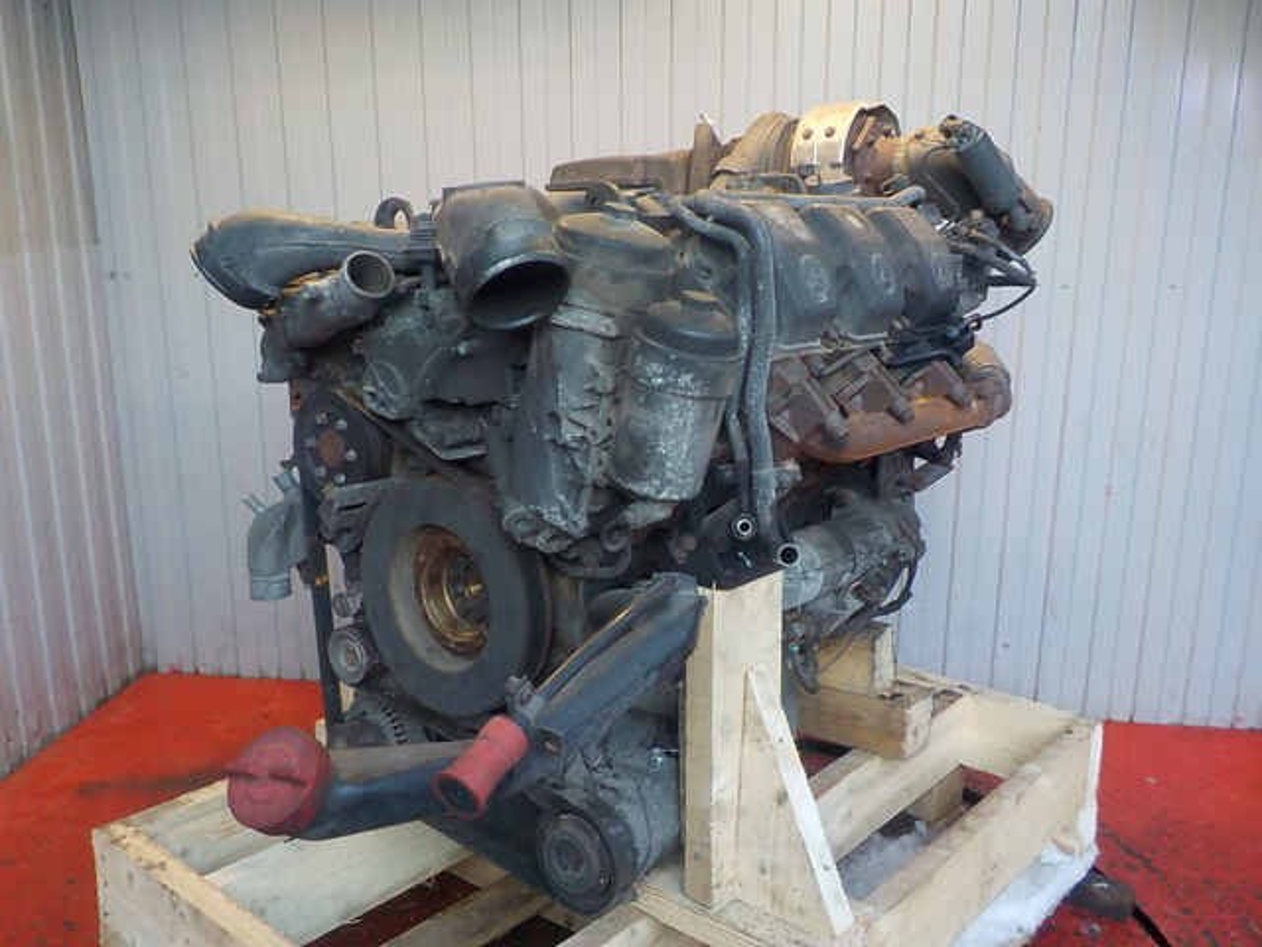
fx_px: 1094
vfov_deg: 46.8
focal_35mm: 30
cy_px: 474
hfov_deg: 60.0
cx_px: 631
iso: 200
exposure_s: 1/30
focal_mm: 4.1
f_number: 3.3
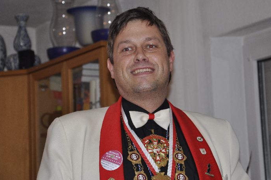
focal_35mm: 148
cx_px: 142
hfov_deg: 13.9
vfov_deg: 9.3
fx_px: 1110
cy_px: 78
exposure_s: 1/60
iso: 400
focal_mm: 85
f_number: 5.6
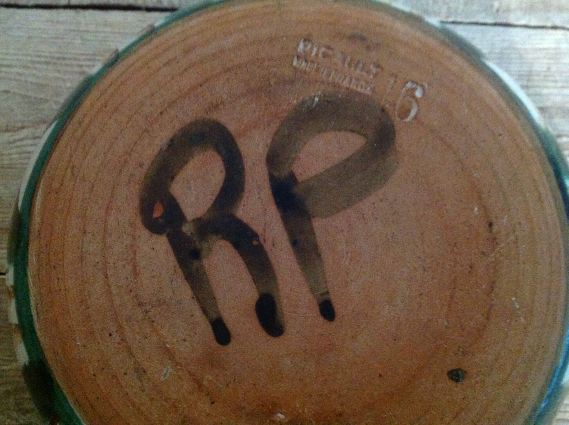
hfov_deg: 52.7
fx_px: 574
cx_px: 284
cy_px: 212
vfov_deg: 40.6
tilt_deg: -81.5
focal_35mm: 35
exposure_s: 1/15
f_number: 2.4
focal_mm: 4.28
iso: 800
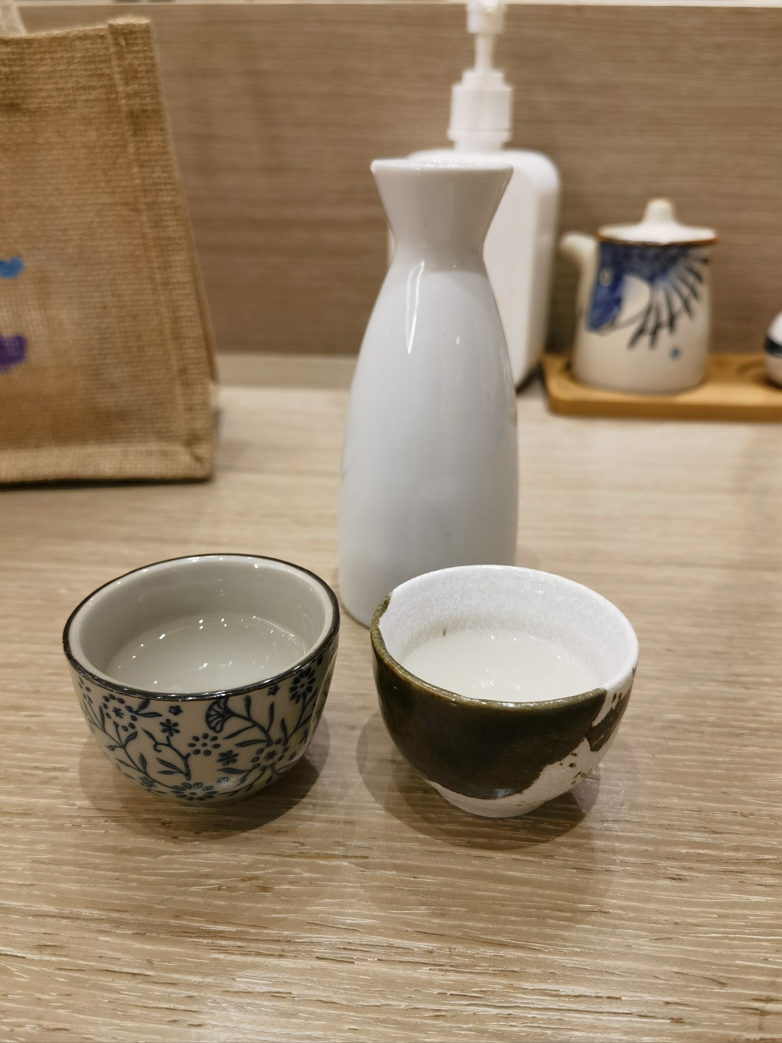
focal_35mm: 27
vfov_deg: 65.3
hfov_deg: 51.4
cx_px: 391
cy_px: 522
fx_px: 813
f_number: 1.9
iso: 200
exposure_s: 1/50
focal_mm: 6.67
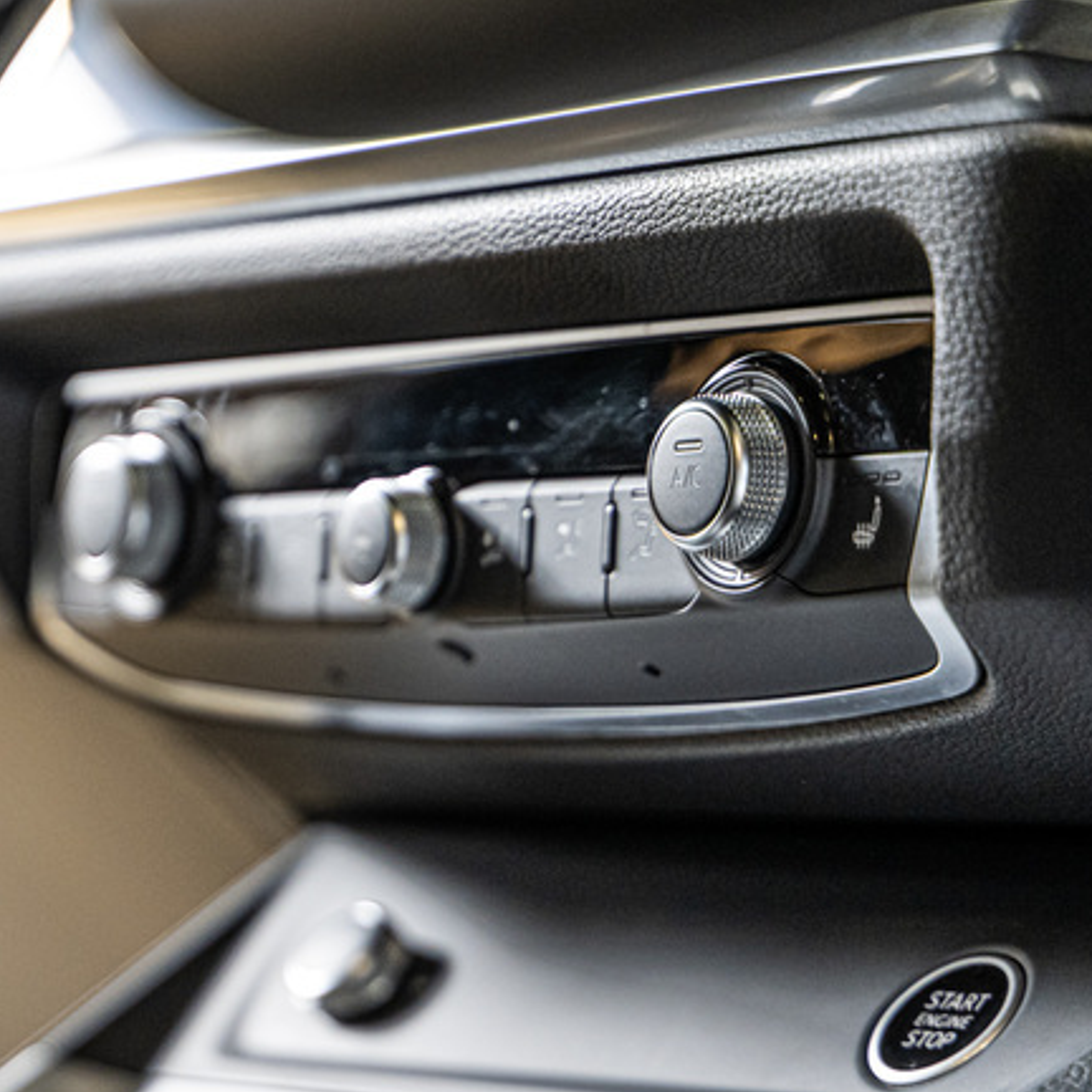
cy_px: 715
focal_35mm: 151
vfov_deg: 11.6
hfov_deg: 11.4
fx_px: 5389
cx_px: -85
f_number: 2.8
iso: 1600
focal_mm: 75
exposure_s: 1/125
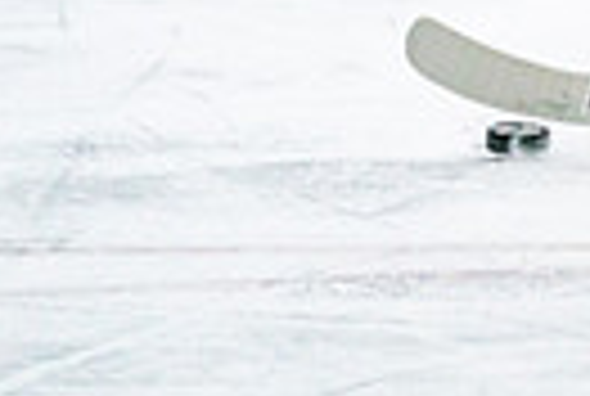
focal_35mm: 745
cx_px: 1474
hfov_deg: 2.7
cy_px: -641
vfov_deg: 1.8
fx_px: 12238
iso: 3200
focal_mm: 138
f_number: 2.8
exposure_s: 1/1250
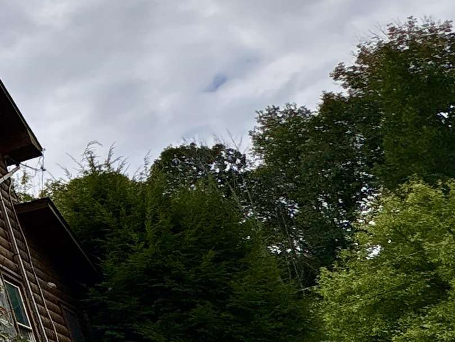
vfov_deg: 27.5
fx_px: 697
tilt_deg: +26.8
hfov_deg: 22.2
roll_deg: +2.7
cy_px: 149
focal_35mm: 53
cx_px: -359
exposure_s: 1/4367
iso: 50
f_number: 2.2
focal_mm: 2.22
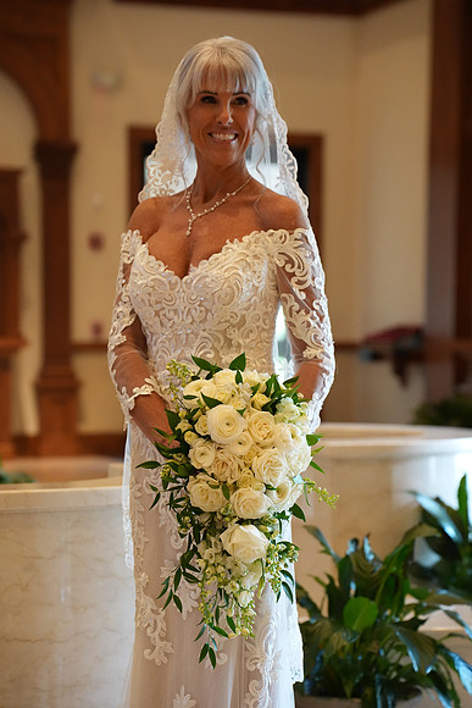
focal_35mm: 101
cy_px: 354
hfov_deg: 13.6
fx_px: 1985
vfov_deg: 20.2
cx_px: 236
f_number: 4
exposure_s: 1/100
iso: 5000
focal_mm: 101
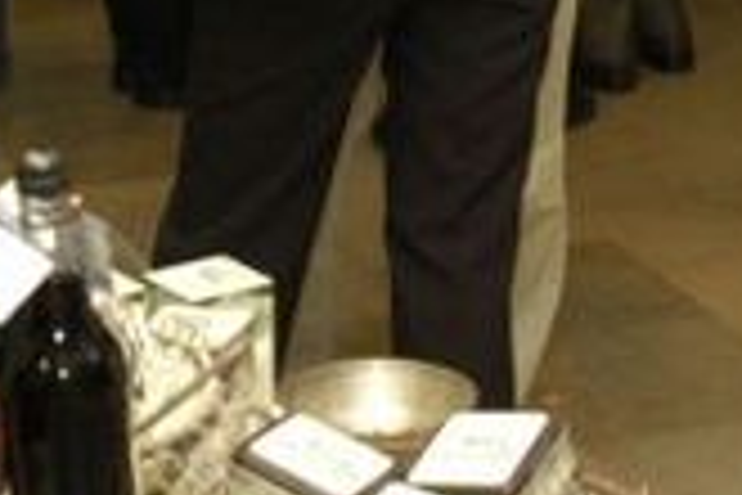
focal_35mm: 139
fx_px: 2865
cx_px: 515
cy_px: -92
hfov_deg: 14.7
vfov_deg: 9.7
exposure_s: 1/50
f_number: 4
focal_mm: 24
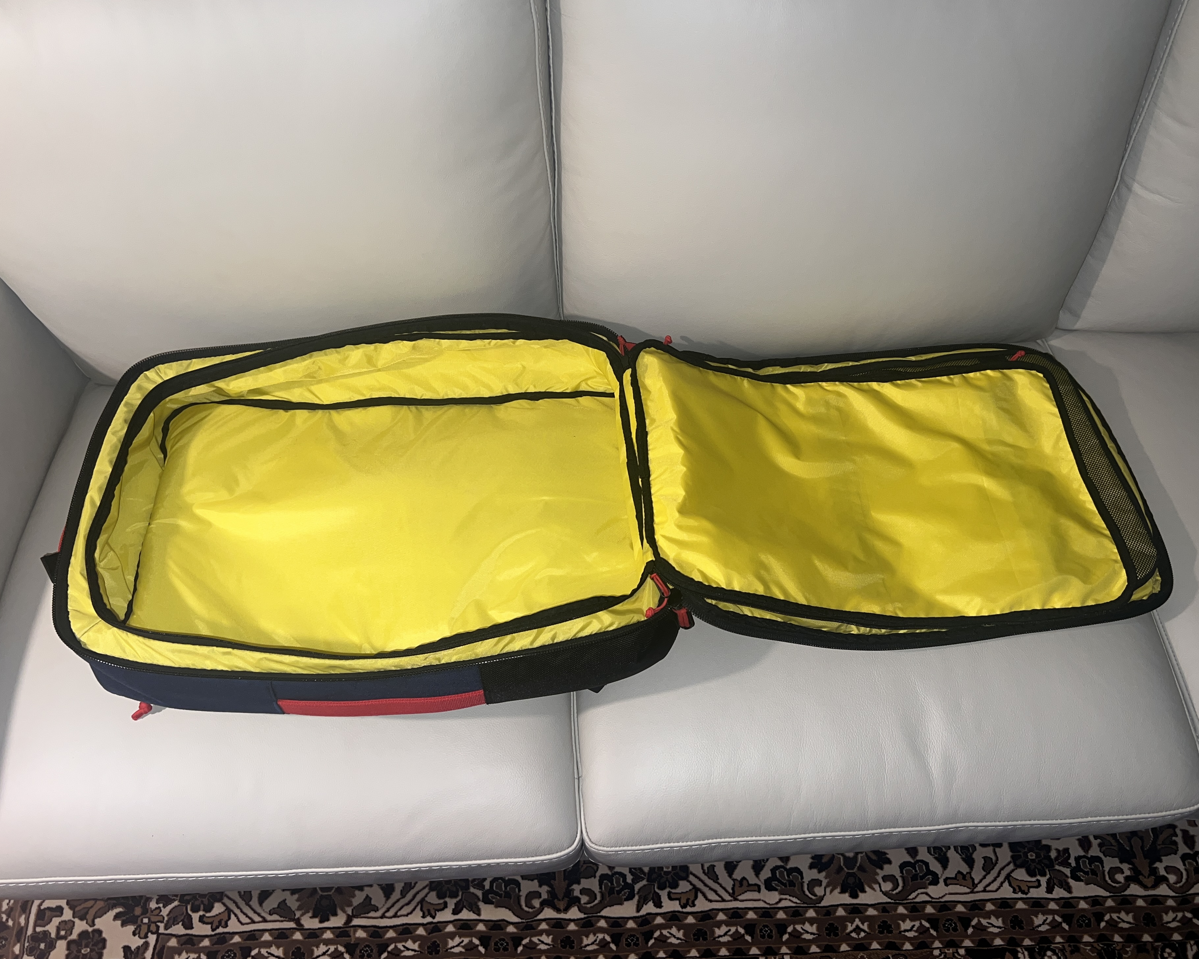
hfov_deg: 62.2
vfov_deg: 51.5
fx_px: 994
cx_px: 615
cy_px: 482
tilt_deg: -61.3
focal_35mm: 28
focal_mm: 5.7
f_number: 1.5
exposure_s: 1/27
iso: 40
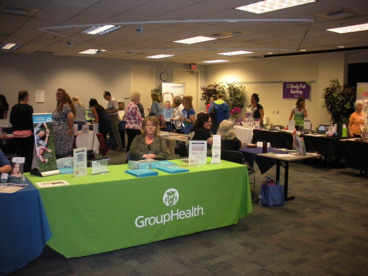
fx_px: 372
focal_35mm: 35
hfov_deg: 52.6
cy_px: 138
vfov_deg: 40.7
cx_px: 184
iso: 400
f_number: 3.5
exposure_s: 1/30
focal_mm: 6.3
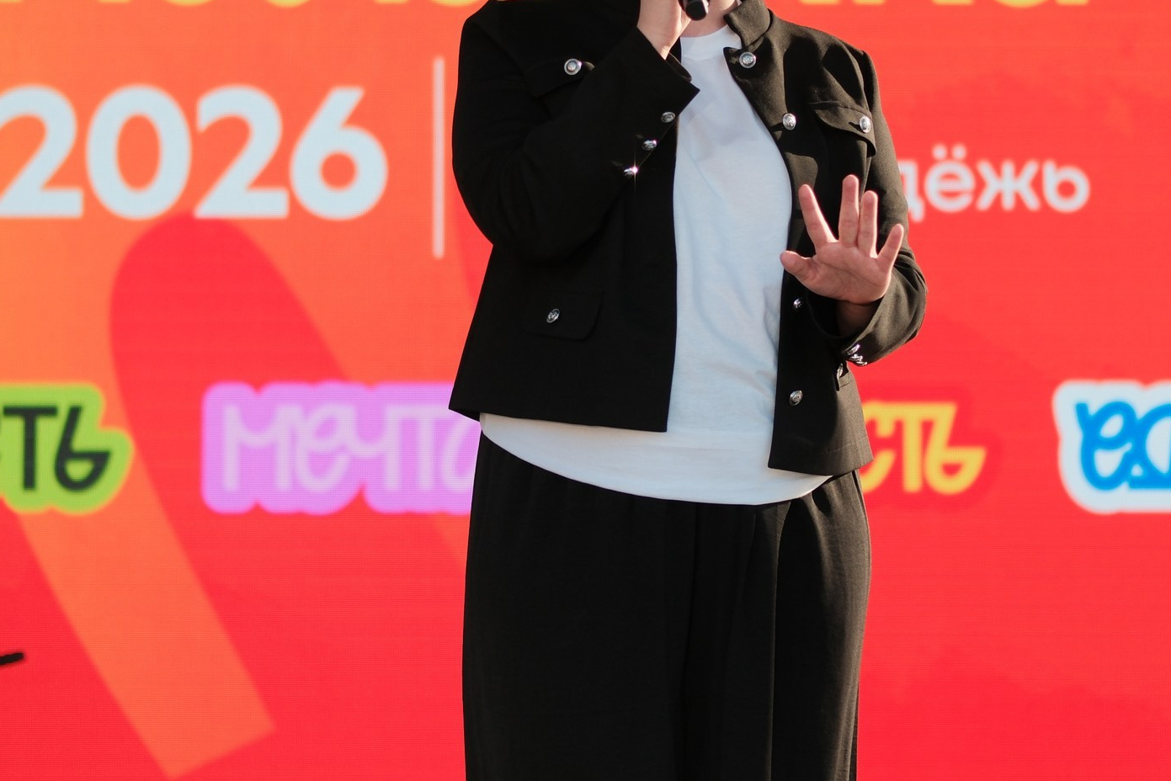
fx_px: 4489
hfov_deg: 14.9
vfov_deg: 9.9
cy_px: 164
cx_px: 628
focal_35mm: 138
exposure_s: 1/3200
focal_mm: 50
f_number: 2
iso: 500
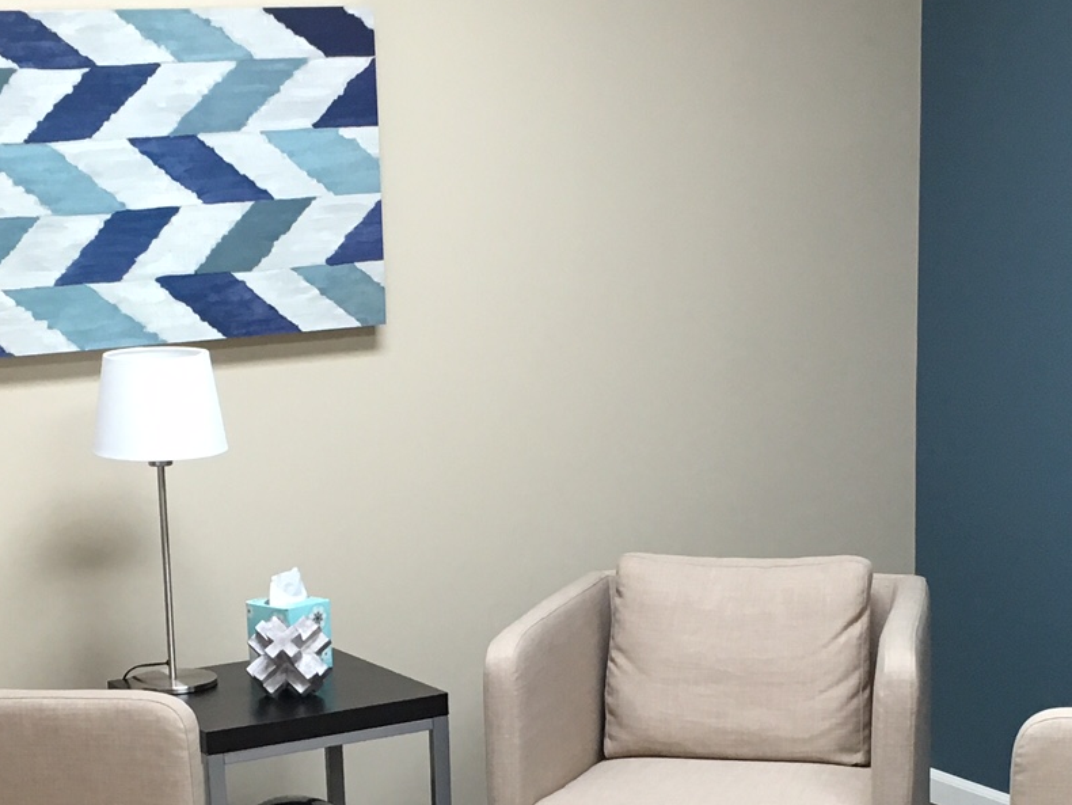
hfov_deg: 26.3
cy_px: 669
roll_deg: +2.0
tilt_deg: -12.0
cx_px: 442
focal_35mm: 74
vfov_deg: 19.7
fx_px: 2292
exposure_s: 1/30
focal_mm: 4.15
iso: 80
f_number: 2.2
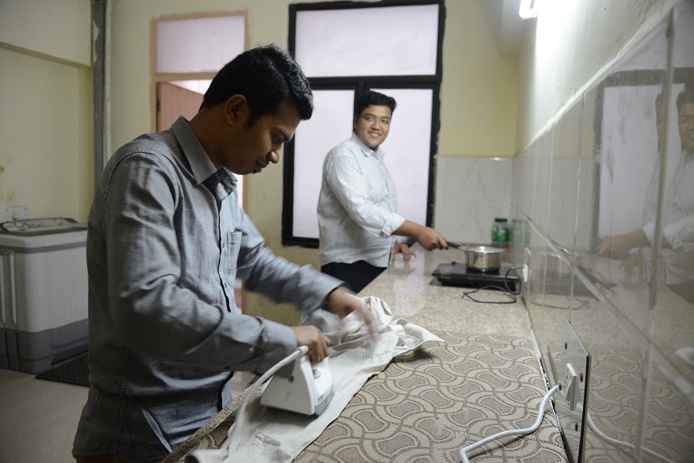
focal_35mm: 28
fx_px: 540
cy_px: 232
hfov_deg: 65.5
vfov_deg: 46.4
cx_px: 347
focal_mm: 28
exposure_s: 1/45
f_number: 4.8
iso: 2000
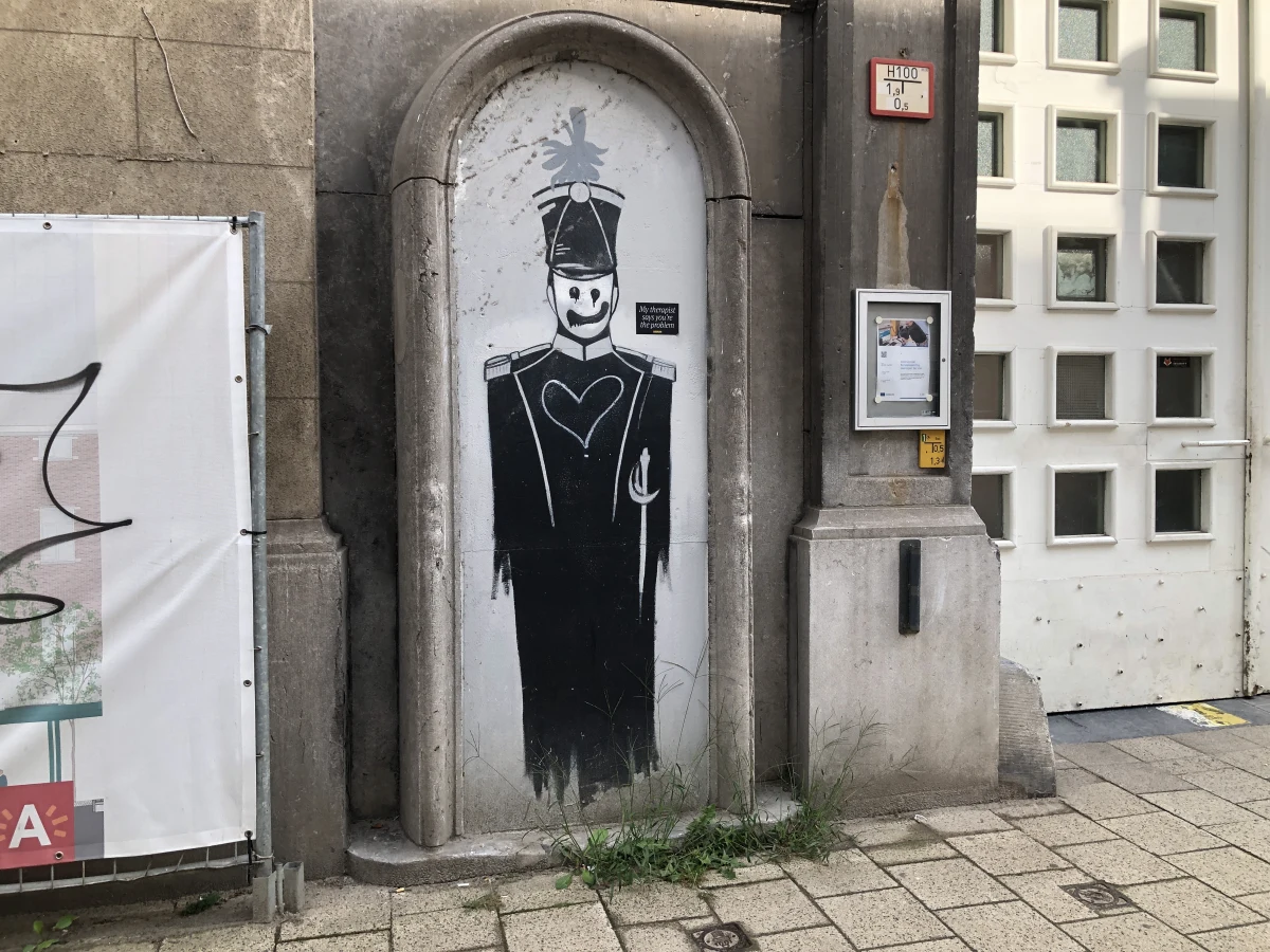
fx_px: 1027
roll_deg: +1.3
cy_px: 476
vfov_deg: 49.7
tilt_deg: -2.8
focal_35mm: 28
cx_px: 635
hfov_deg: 63.4
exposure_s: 1/578
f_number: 1.8
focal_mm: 4
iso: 20
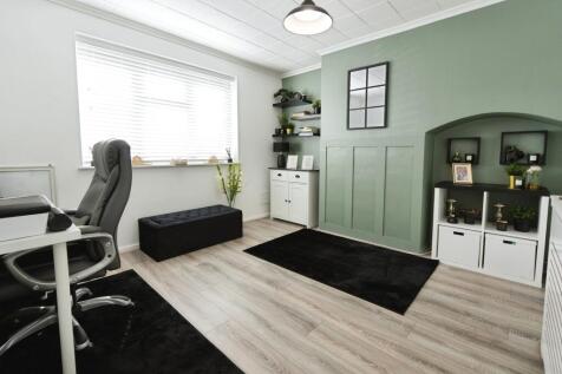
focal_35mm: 16
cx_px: 281
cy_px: 187
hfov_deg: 95.0
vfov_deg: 72.0
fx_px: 257
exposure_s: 1/60
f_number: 4
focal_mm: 11
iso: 160
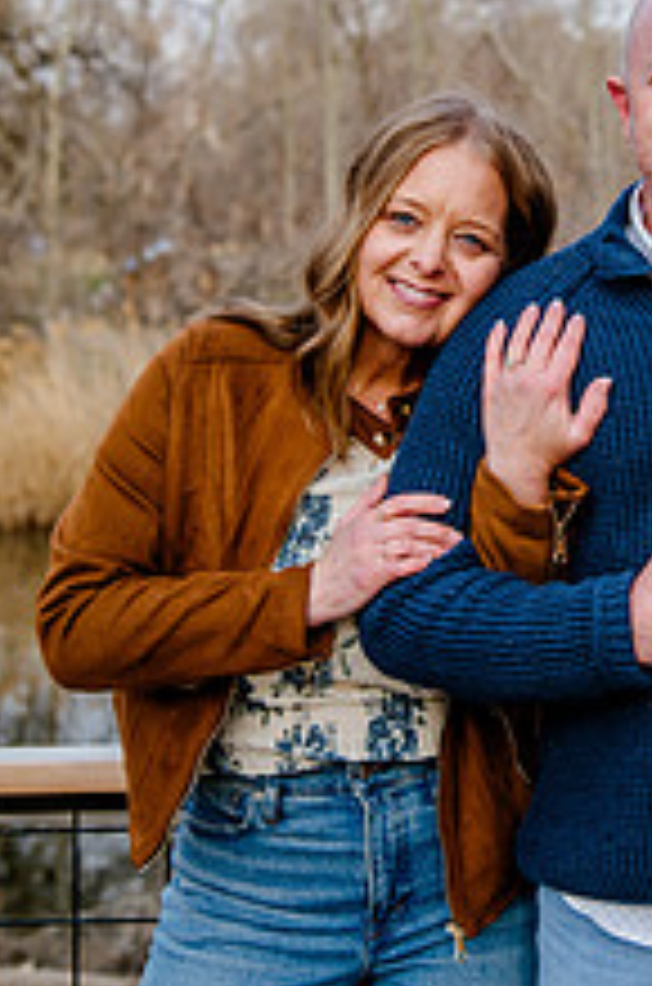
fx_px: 2920
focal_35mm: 107
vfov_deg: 19.0
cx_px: 578
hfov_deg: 12.6
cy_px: 284
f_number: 4.5
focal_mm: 52
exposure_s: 1/320
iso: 250
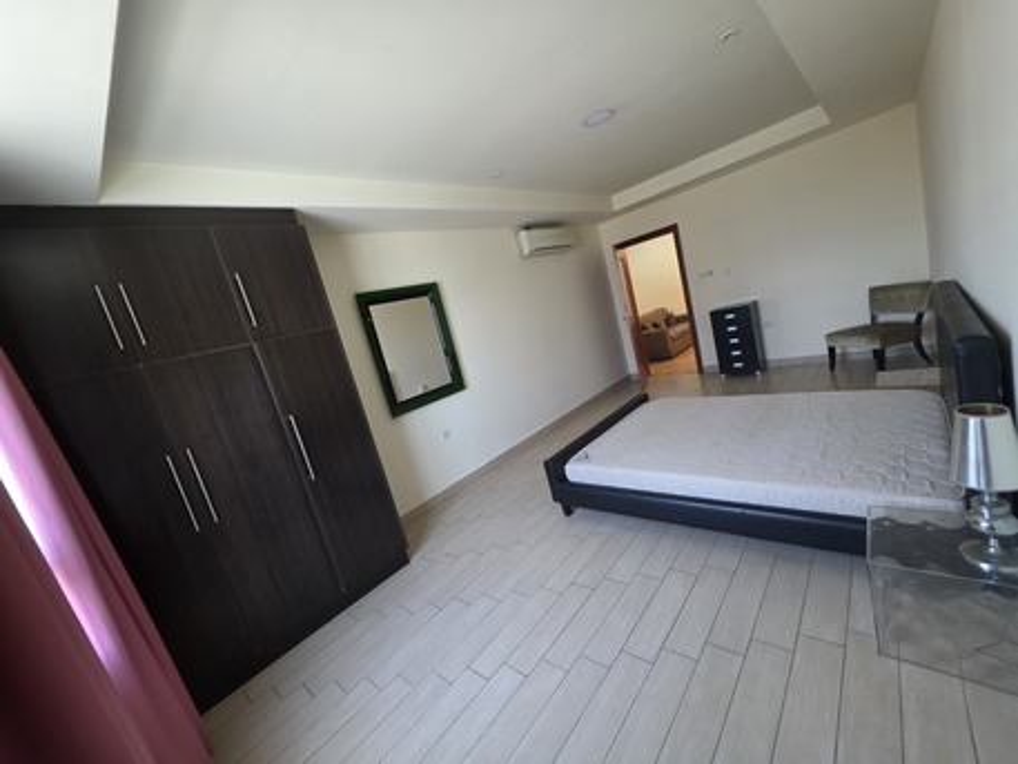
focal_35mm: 13
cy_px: 382
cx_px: 509
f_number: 1.9
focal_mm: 2.2
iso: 250
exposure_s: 1/60
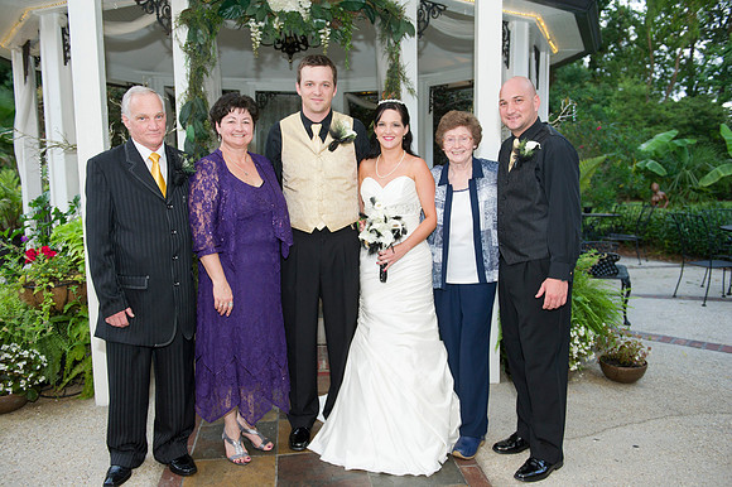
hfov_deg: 58.7
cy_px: 244
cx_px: 366
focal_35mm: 32
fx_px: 650
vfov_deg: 41.1
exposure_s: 1/100
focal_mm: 32
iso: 800
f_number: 3.5
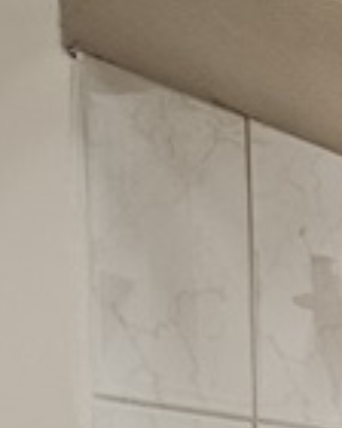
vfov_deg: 11.5
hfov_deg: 7.0
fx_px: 2024
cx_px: 1426
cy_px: 654
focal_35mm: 160
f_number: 1.8
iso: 160
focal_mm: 5.4
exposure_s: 1/100
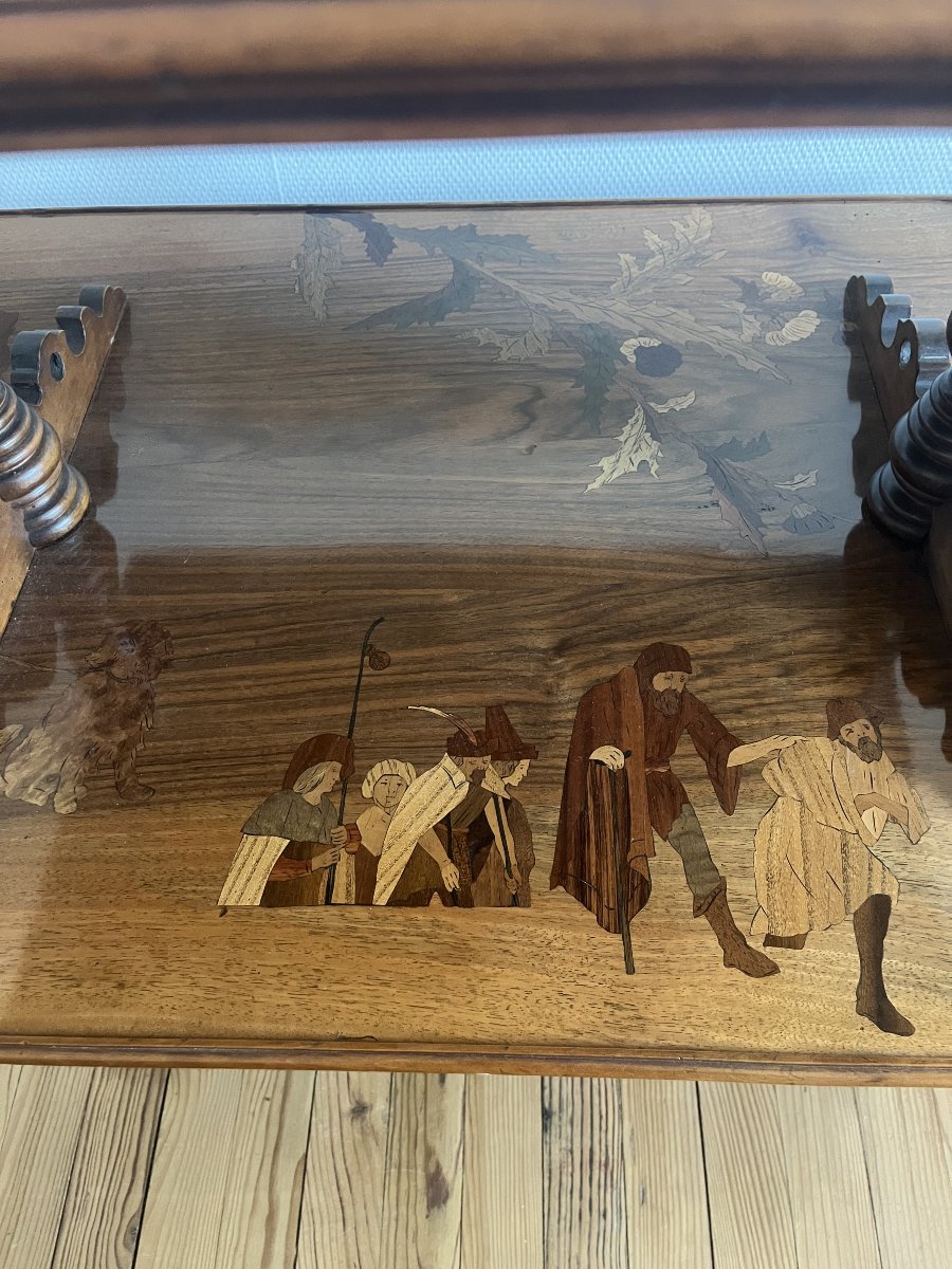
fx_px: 953
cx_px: 476
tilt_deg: -55.4
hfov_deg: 53.1
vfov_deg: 67.3
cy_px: 634
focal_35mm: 26
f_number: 1.6
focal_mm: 5.1
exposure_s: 1/60
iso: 400
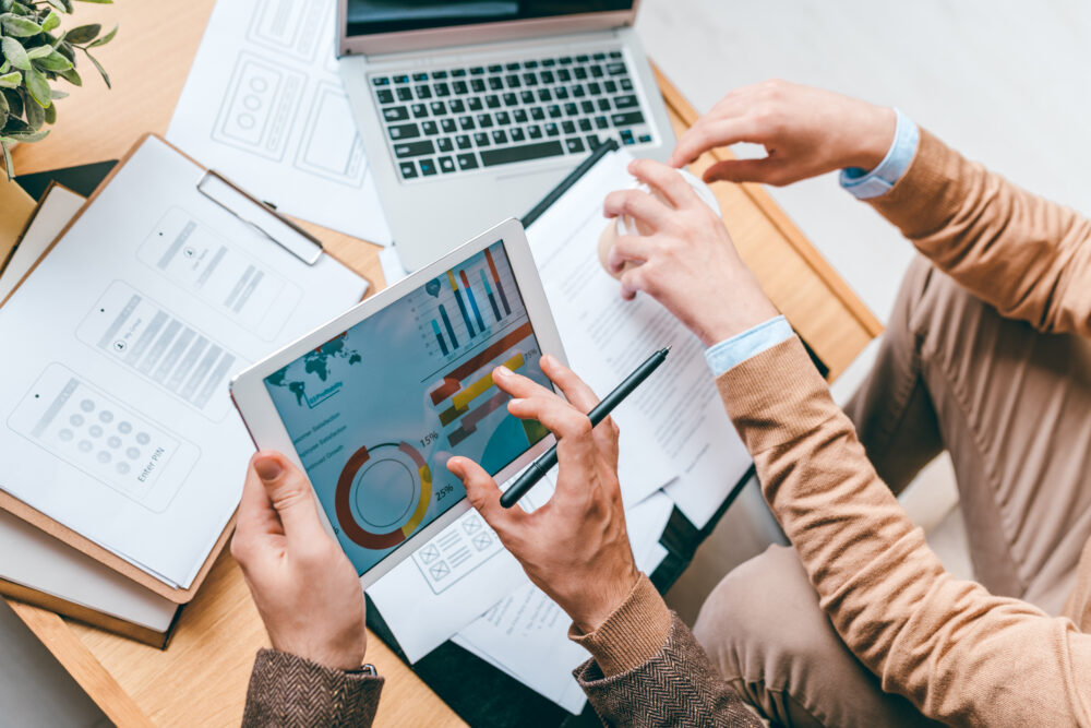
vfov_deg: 37.9
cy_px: 364
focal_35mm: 35
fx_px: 1061
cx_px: 546
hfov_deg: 54.4
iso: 250
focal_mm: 35
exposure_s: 1/160
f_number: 3.2
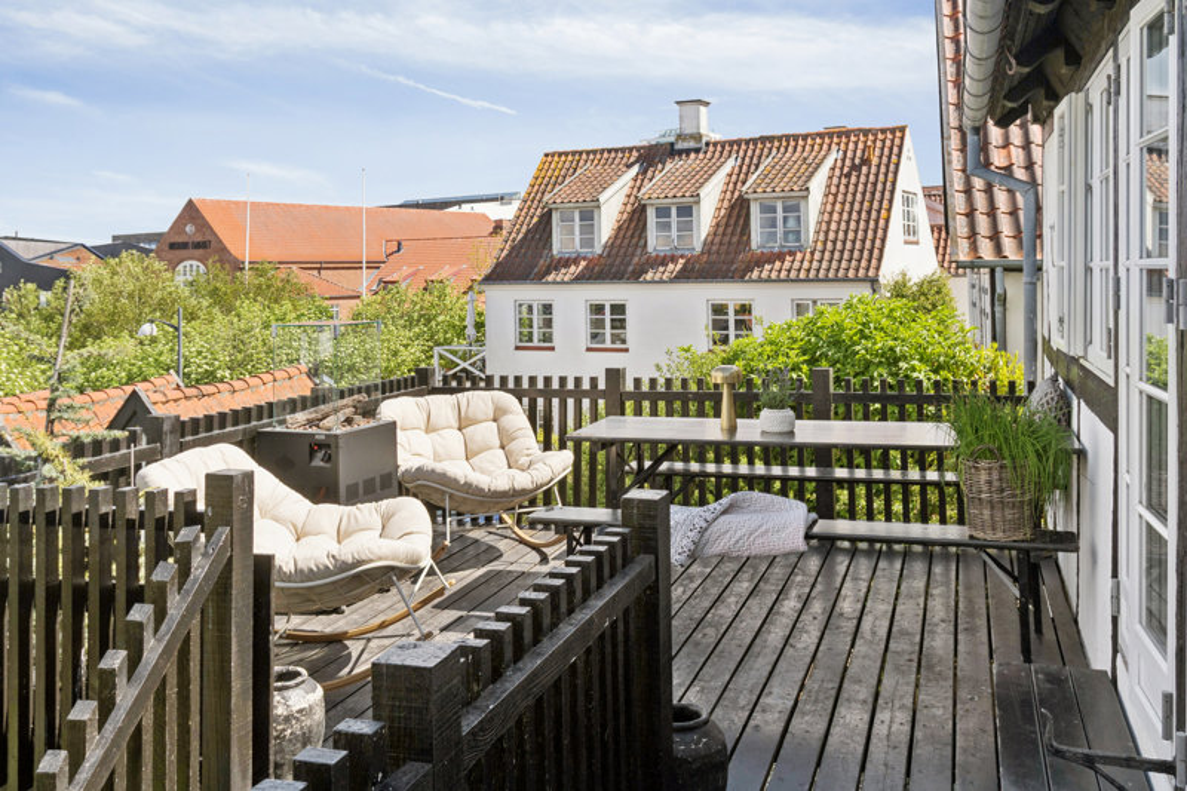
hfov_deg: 59.5
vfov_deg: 41.7
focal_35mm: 32
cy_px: 396
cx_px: 594
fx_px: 1038
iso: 200
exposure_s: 1/500
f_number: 7.1
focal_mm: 21
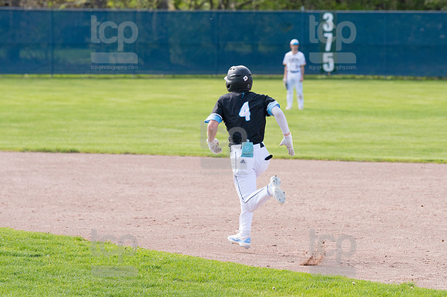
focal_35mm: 277
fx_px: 3437
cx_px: 224
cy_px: 148
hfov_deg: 7.4
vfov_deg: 5.0
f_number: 5.6
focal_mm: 185
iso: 400
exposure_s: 1/1600
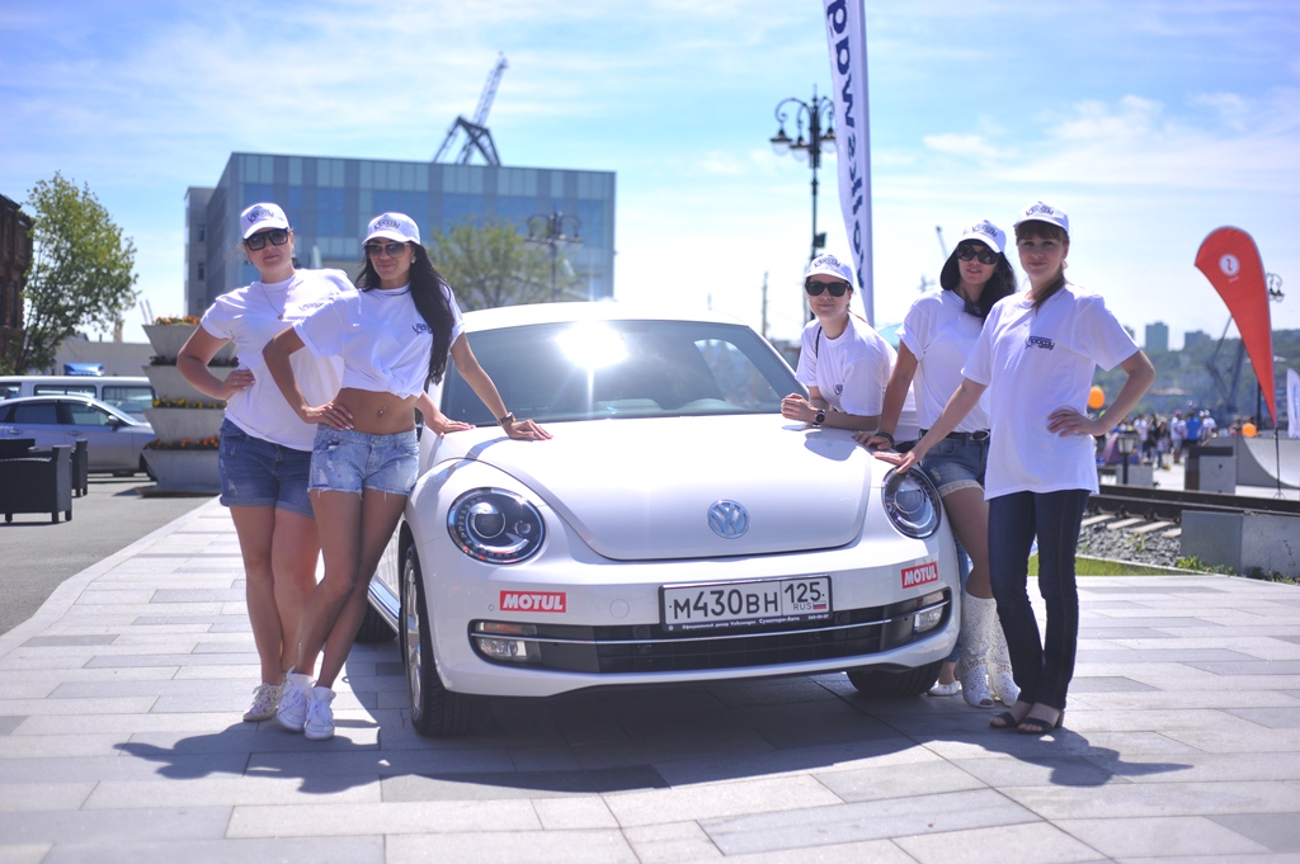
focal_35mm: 50
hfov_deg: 39.6
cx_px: 650
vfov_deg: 26.9
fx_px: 1804
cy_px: 432
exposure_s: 1/4000
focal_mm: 50
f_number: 2.2
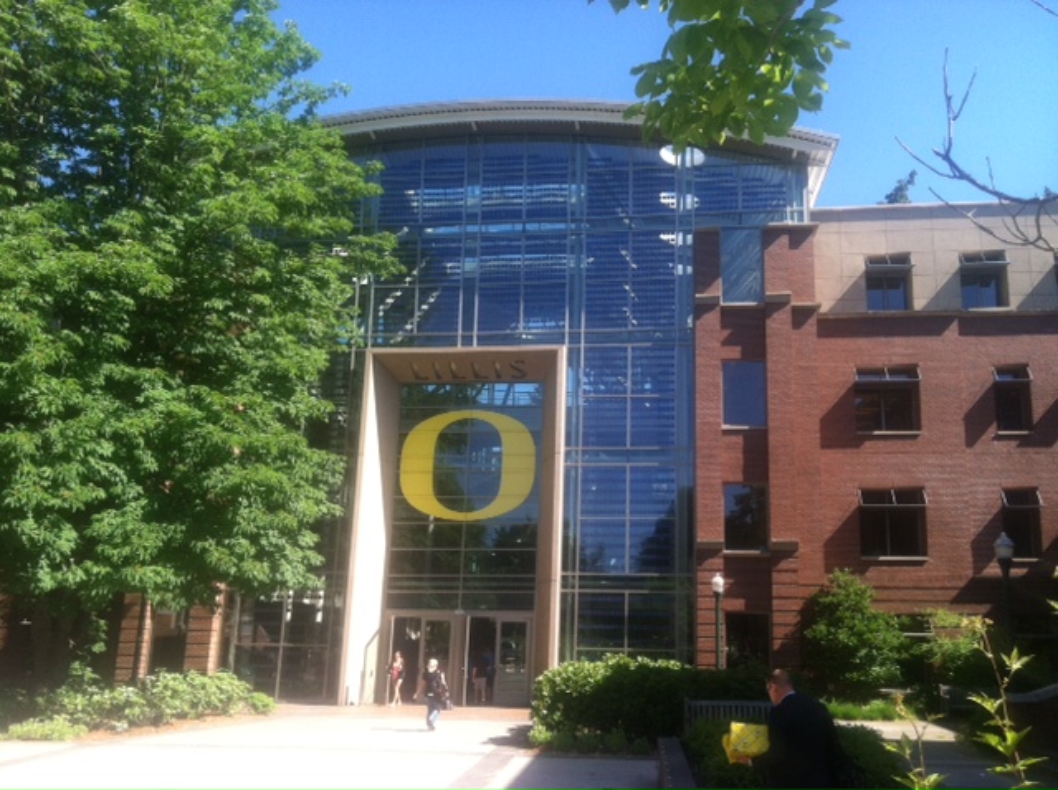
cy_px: 395
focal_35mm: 35
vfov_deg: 40.6
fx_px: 1068
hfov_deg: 52.7
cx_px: 529
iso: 80
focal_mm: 3.85
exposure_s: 1/390
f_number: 2.8
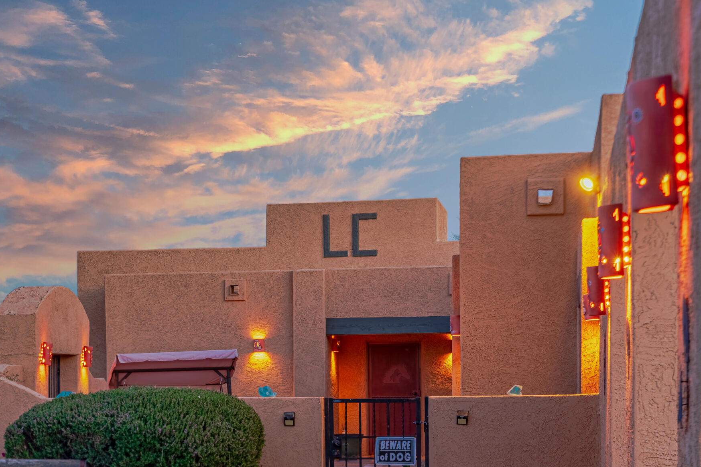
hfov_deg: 25.1
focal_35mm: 79
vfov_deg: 17.1
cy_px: 382
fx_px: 1538
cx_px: 117
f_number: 8
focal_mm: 46
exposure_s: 1/60
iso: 160
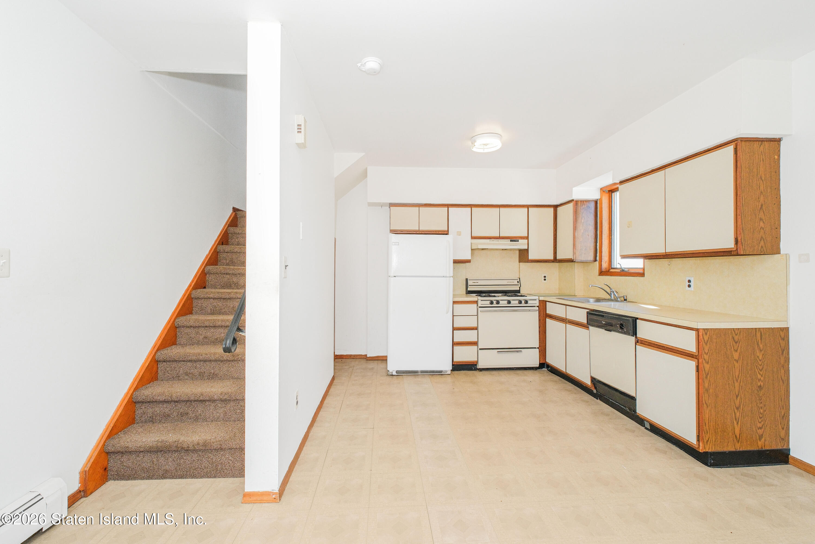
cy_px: 272
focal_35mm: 15
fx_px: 340
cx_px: 408
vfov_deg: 77.3
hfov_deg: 100.4
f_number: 7.1
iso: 1000
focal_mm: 10
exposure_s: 1/80
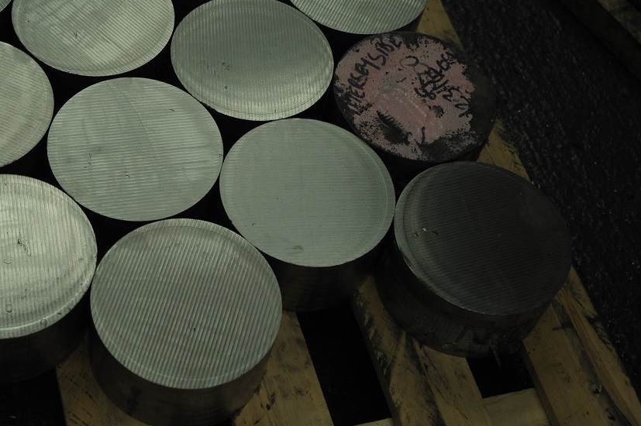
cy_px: 127
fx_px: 1139
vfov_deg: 21.1
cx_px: 198
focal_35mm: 64
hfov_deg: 31.1
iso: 800
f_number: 5.6
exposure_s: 1/1000
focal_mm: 38
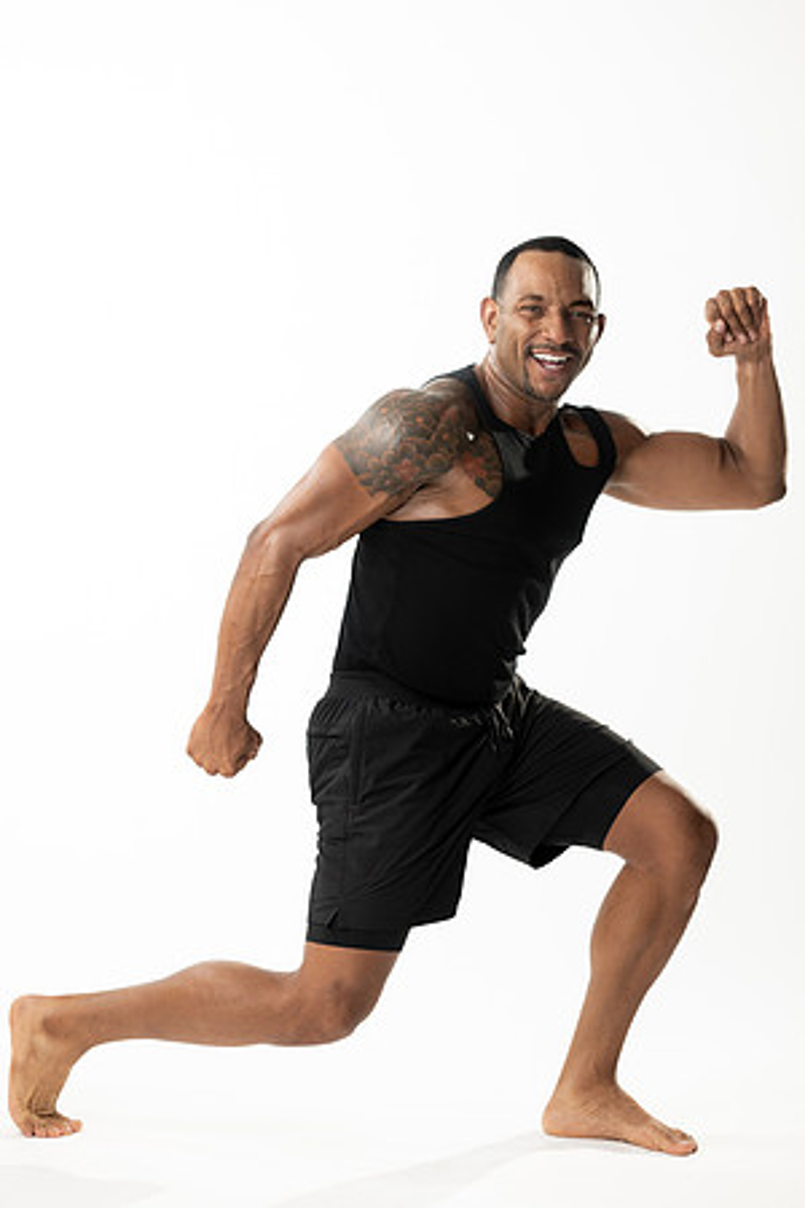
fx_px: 2851
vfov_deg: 23.9
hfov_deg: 16.1
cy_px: 604
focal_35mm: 85
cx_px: 402
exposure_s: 1/80
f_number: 3.2
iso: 800
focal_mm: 85
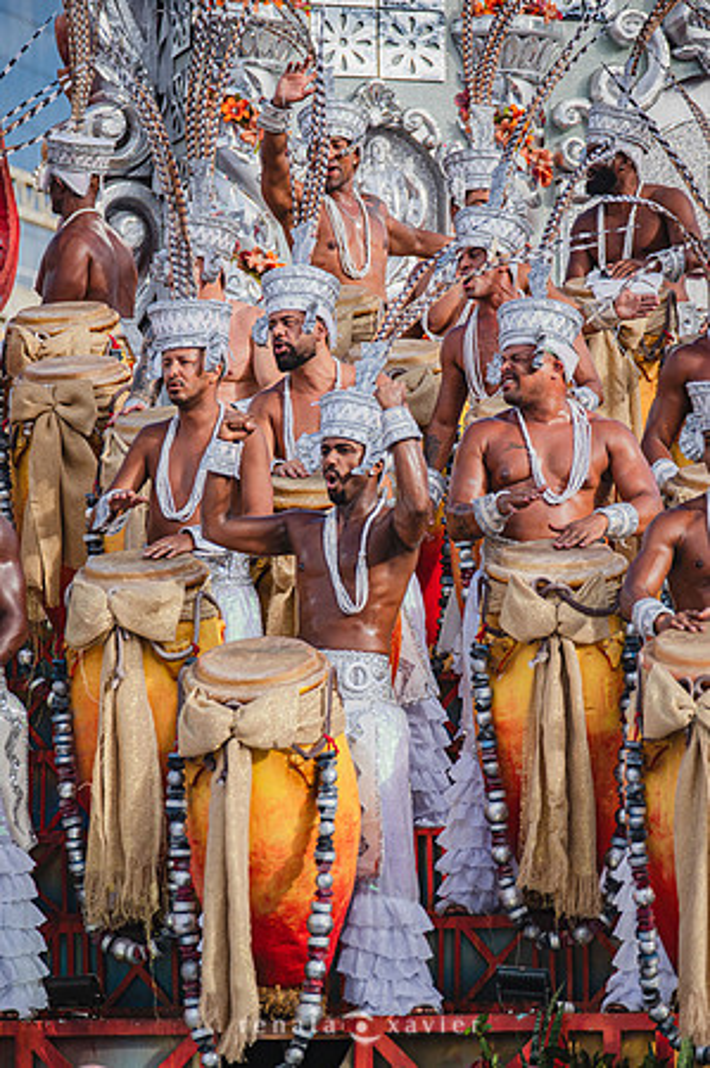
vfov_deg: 9.8
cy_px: 534
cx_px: 355
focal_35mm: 210
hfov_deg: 6.5
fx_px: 6226
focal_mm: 210
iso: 400
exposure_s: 1/1600
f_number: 5.6
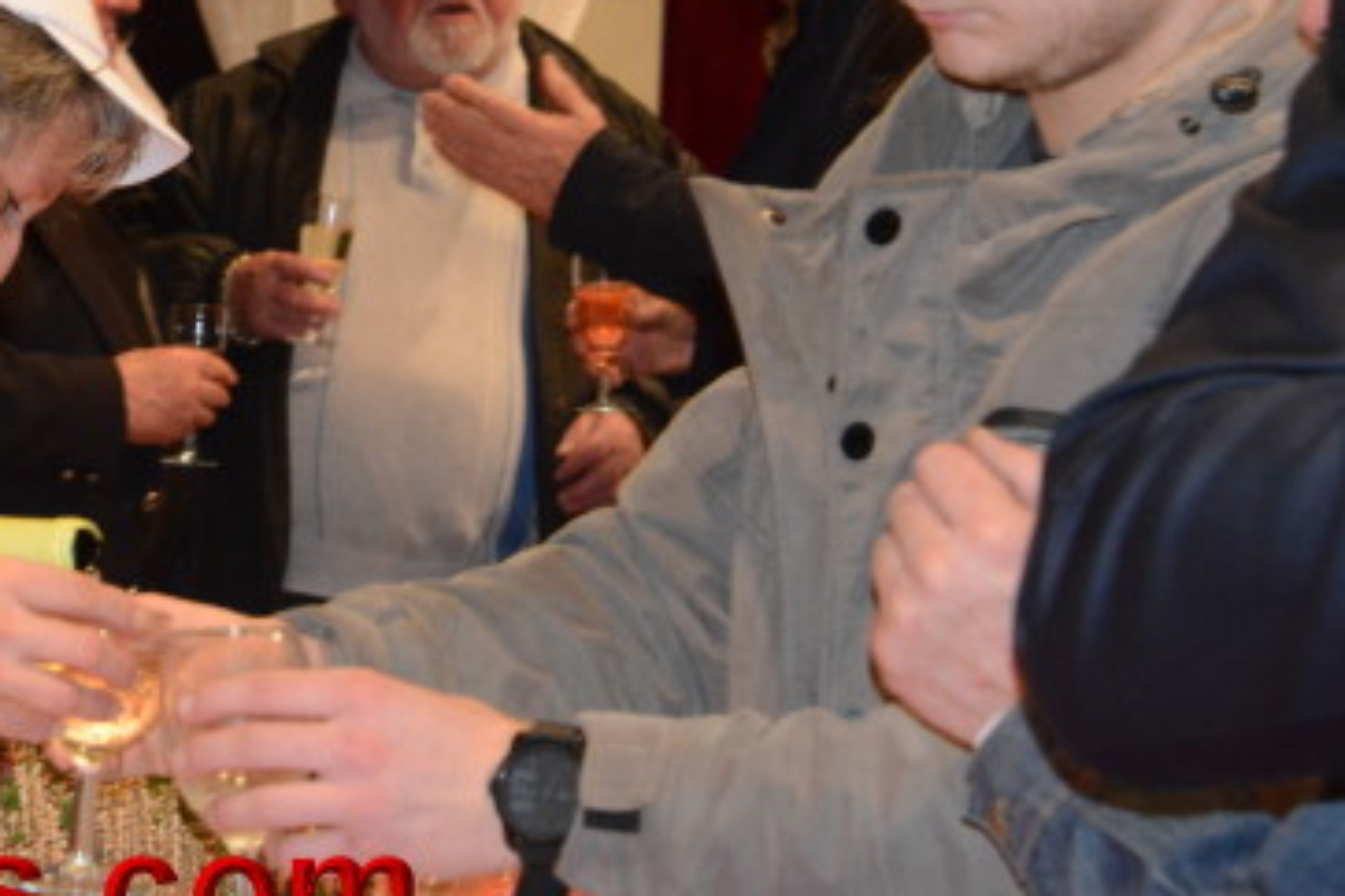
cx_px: 130
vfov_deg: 8.3
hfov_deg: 12.4
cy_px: 102
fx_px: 6127
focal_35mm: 164
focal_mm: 85
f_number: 8
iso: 6400
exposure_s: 1/100
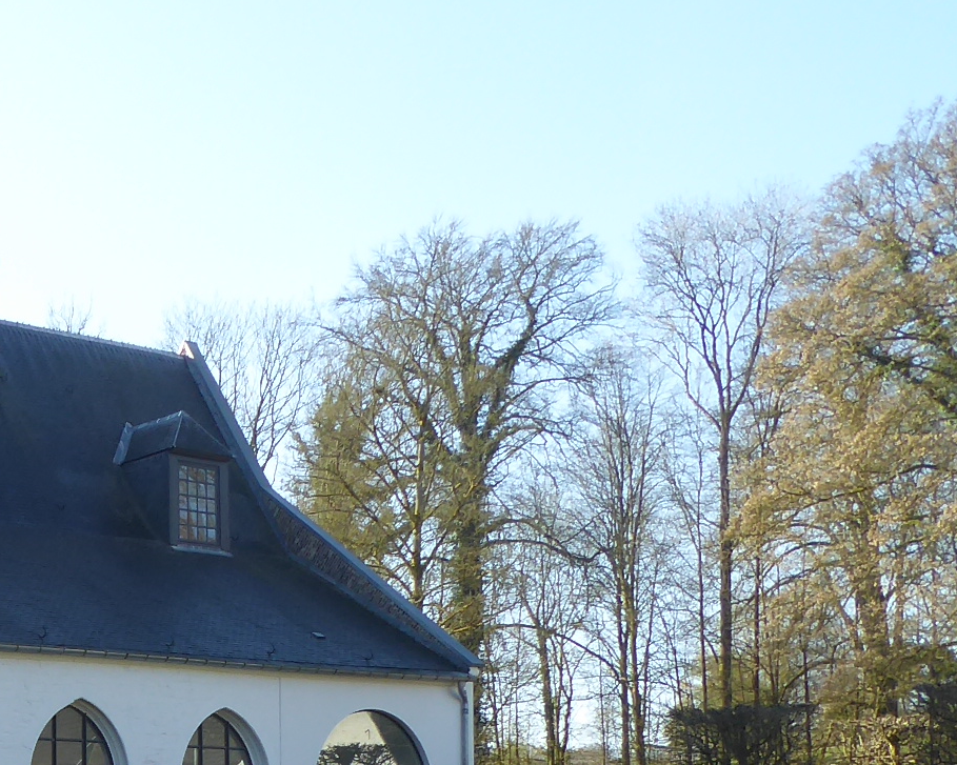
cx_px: -203
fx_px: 1869
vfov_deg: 21.3
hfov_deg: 25.6
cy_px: 957
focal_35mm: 66
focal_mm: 4.3
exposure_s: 1/250
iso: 80
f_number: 3.3
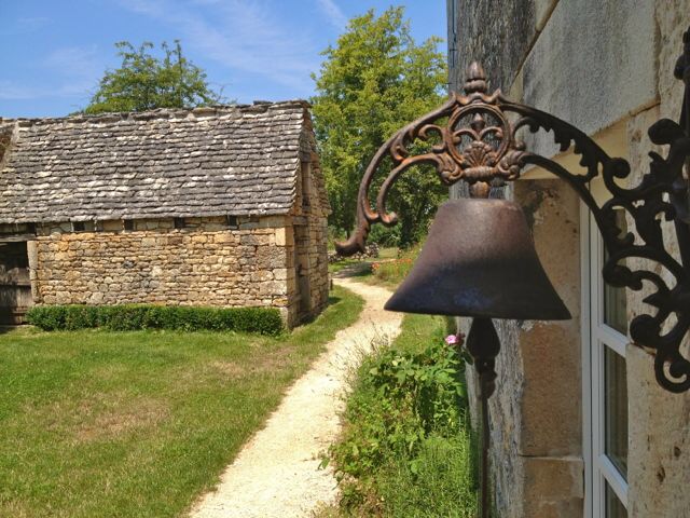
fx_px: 698
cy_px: 259
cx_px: 345
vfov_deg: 40.7
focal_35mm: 35
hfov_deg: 52.6
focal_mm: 4.28
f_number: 2.4
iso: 50
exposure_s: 1/1346
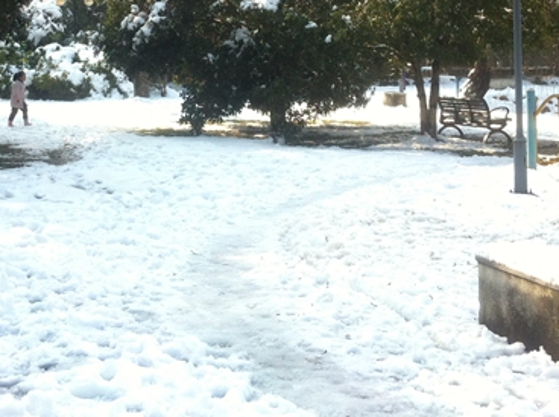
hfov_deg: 25.6
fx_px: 1226
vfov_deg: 18.7
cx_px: 188
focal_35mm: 76
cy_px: -15
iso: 80
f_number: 2.8
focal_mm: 3.85
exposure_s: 1/408
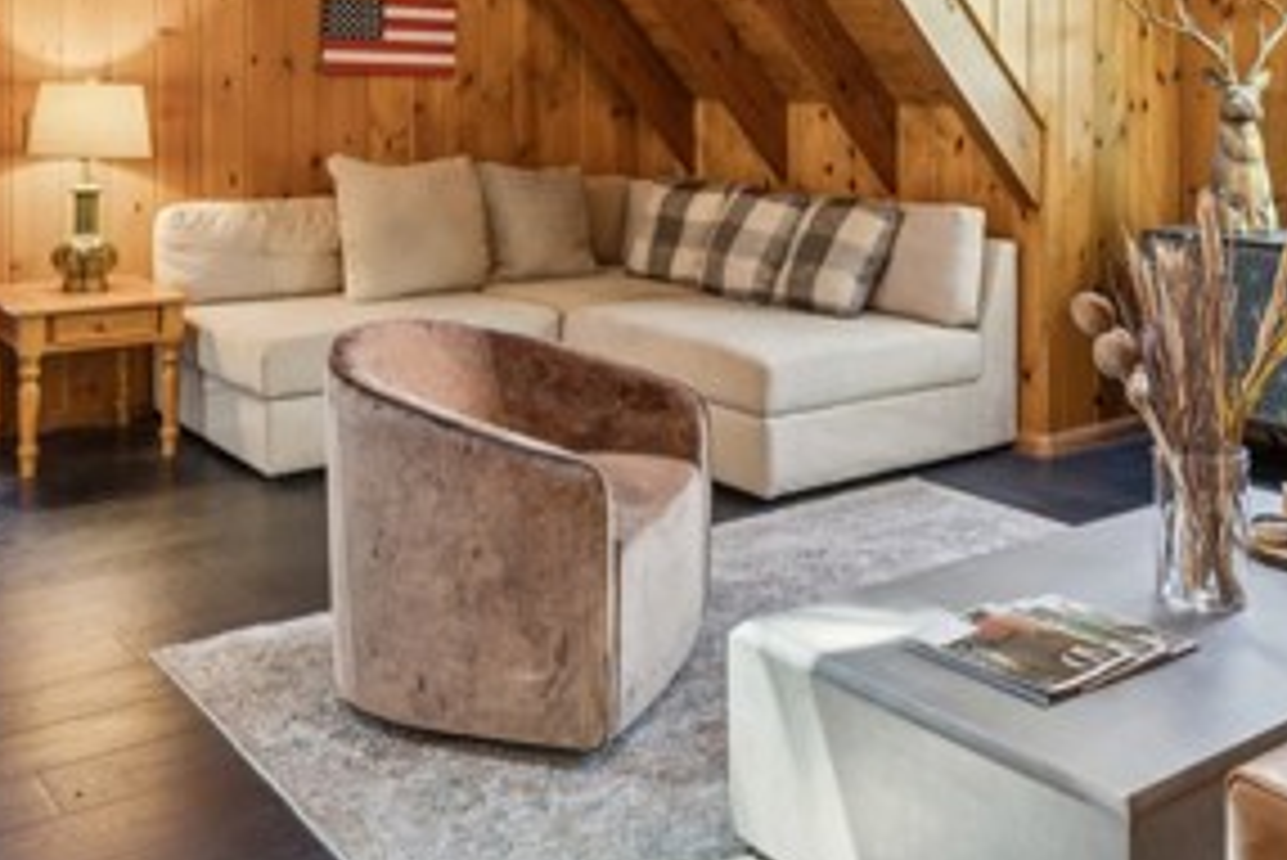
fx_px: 1431
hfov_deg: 48.4
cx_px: 652
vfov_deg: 32.0
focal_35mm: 40
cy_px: 108
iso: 100
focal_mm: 17.9
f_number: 13
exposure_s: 2.5
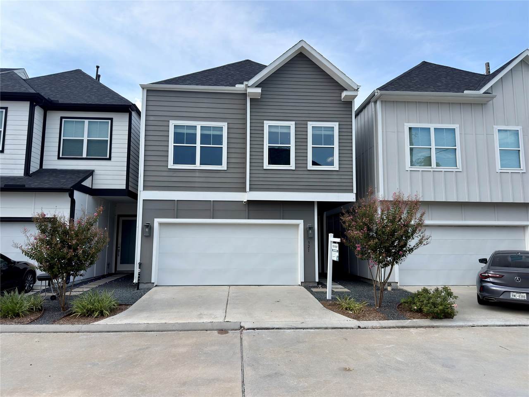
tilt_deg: +7.2
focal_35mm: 24
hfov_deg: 71.6
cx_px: 264
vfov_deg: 56.8
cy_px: 198
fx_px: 367
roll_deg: -0.9
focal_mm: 6.76
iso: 80
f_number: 1.78
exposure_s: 1/1715
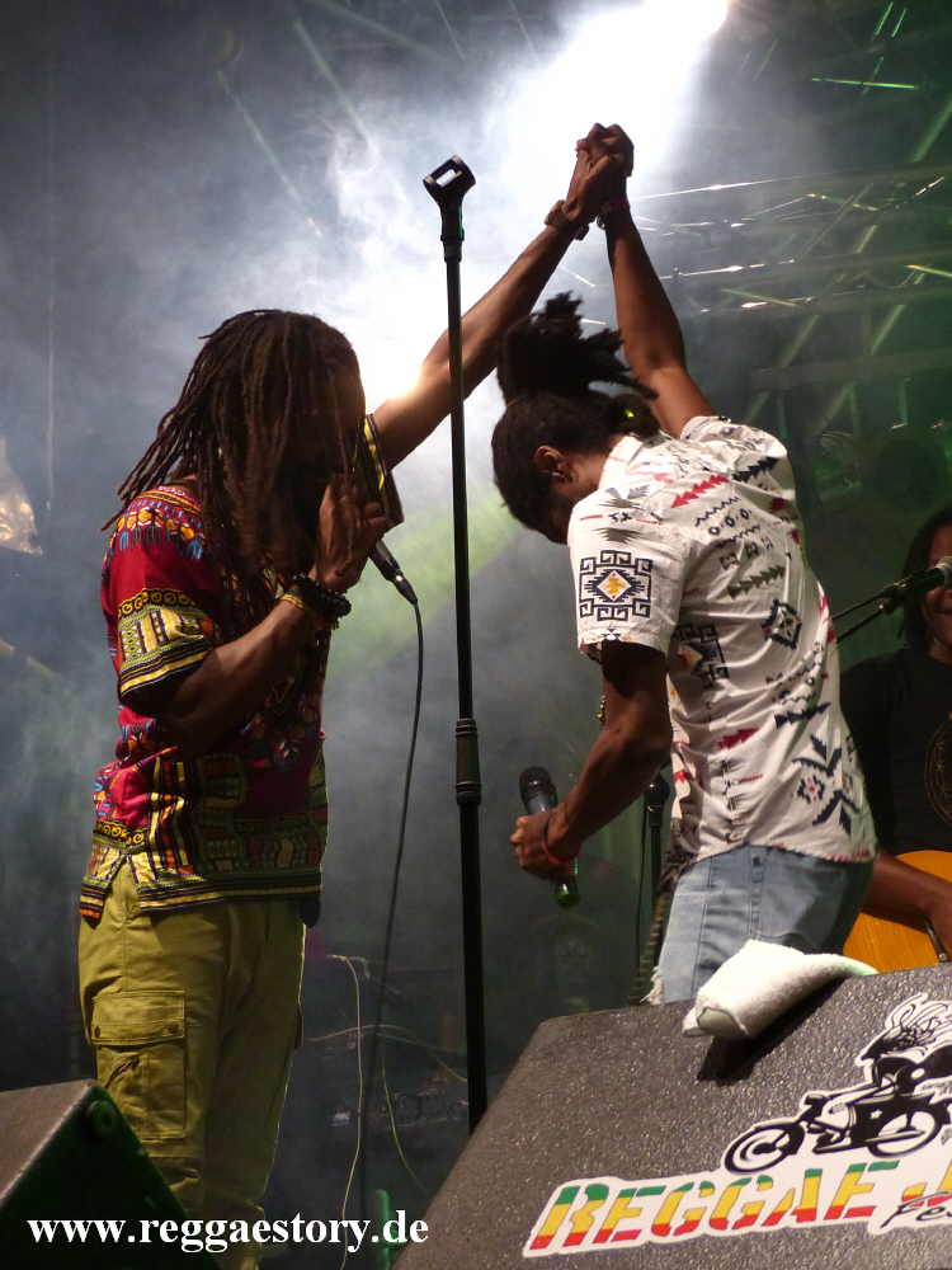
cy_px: 635
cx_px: 476
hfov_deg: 20.4
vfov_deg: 27.0
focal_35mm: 72
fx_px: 2640
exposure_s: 1/60
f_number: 2.8
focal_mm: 13
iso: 320
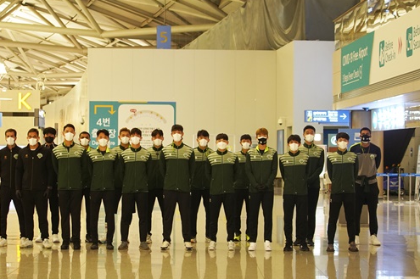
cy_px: 133
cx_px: 160
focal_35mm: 92
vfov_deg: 14.8
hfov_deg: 22.1
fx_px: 1072
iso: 2500
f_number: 4
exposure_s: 1/125
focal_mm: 70
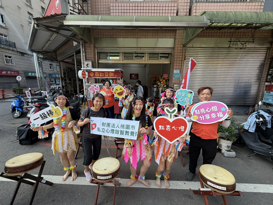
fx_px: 110
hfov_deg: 102.1
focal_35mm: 14
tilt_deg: -10.8
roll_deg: -0.8
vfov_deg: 85.7
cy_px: 102
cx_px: 136
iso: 50
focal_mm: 2.22
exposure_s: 1/289
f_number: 2.2
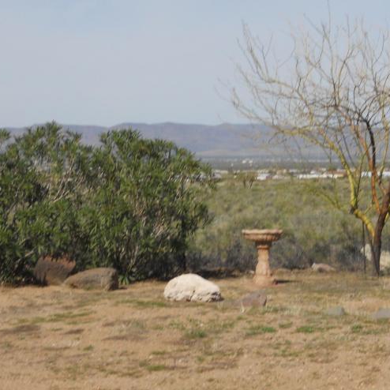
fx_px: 1262
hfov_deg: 17.2
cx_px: 392
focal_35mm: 99
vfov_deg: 17.5
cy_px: 252
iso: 80
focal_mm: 9.6
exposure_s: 1/250
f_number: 7.4
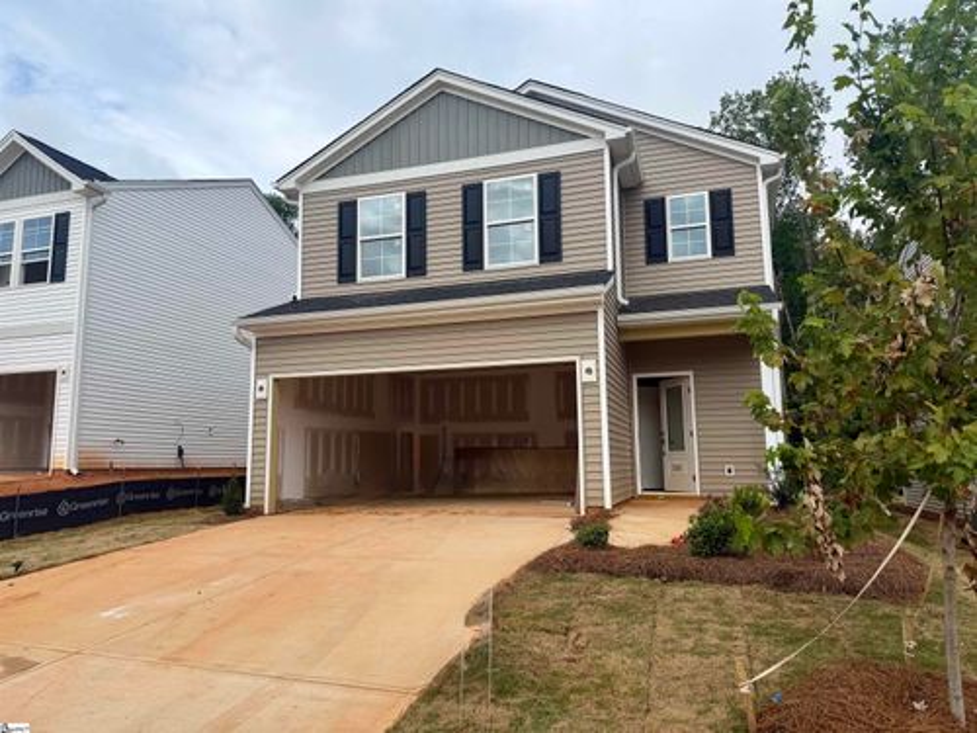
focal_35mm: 24
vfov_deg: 56.8
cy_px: 366
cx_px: 488
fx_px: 677
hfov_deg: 71.6
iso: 80
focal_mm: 6.76
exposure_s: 1/4167
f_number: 1.78
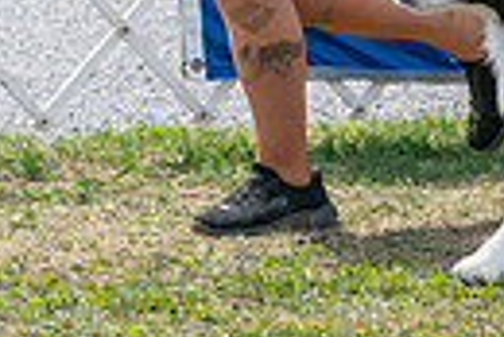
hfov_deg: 3.2
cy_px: -292
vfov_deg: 2.1
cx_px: 543
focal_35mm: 642
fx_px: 8998
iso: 640
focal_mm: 144
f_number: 5
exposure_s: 1/2000
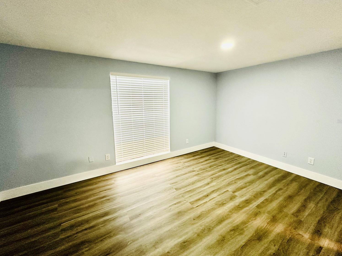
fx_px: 148
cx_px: 176
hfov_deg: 98.1
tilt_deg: -7.9
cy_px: 121
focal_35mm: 15
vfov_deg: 81.7
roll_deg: +0.4
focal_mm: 2.22
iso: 250
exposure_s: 1/60
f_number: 2.2
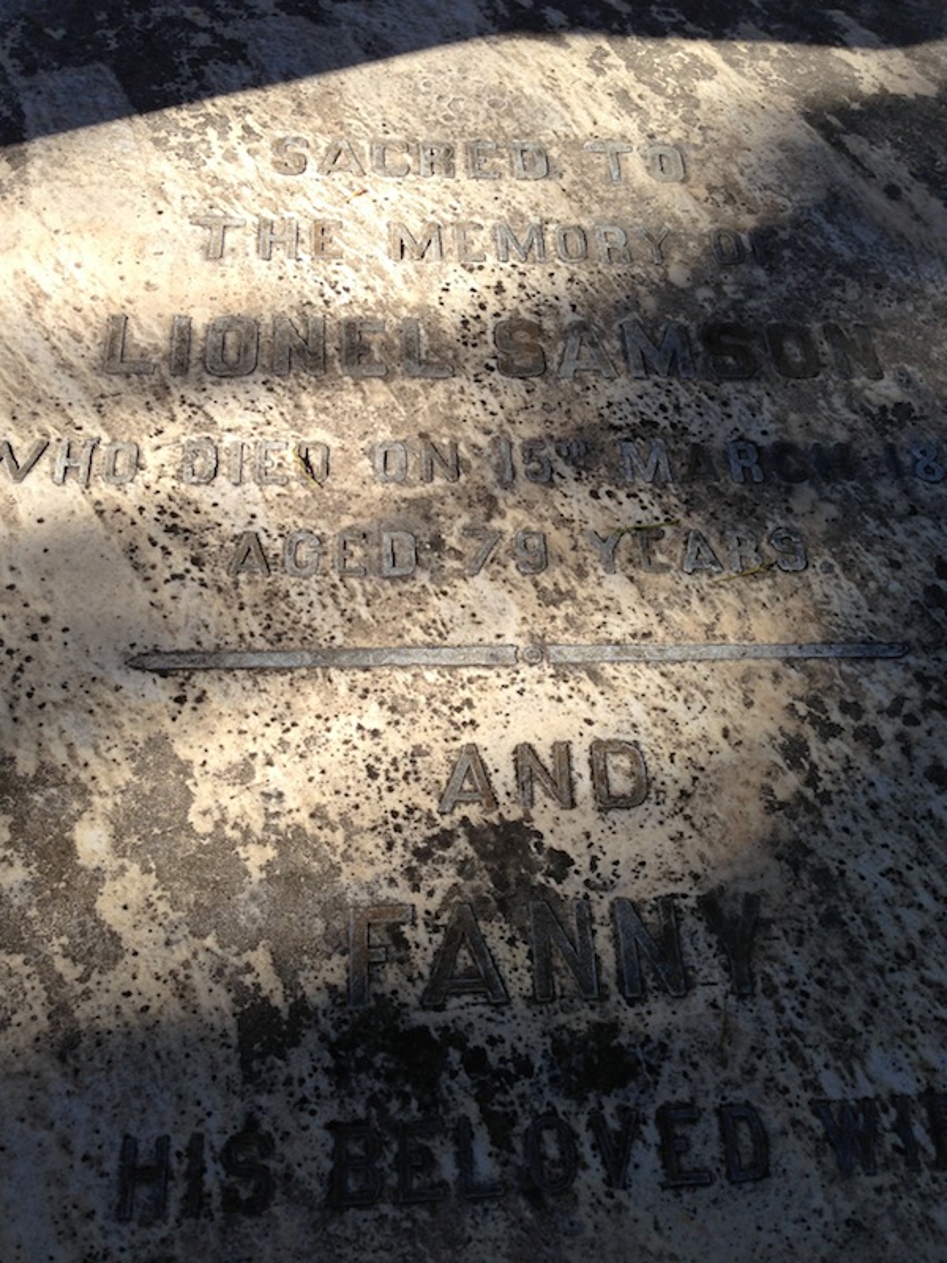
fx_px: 1204
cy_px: 632
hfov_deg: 42.9
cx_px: 474
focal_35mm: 33
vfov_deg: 55.4
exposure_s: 1/742
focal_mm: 4.13
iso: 50
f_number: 2.4
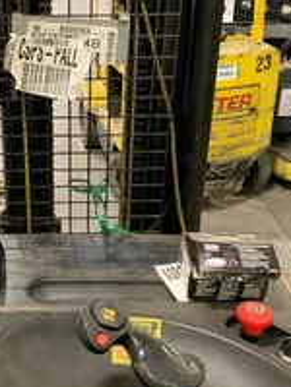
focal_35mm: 52
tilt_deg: -26.0
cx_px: 68
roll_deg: +0.5
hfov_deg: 27.6
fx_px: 583
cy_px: 184
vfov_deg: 36.8
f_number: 1.8
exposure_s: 1/30
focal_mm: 4.25
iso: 400
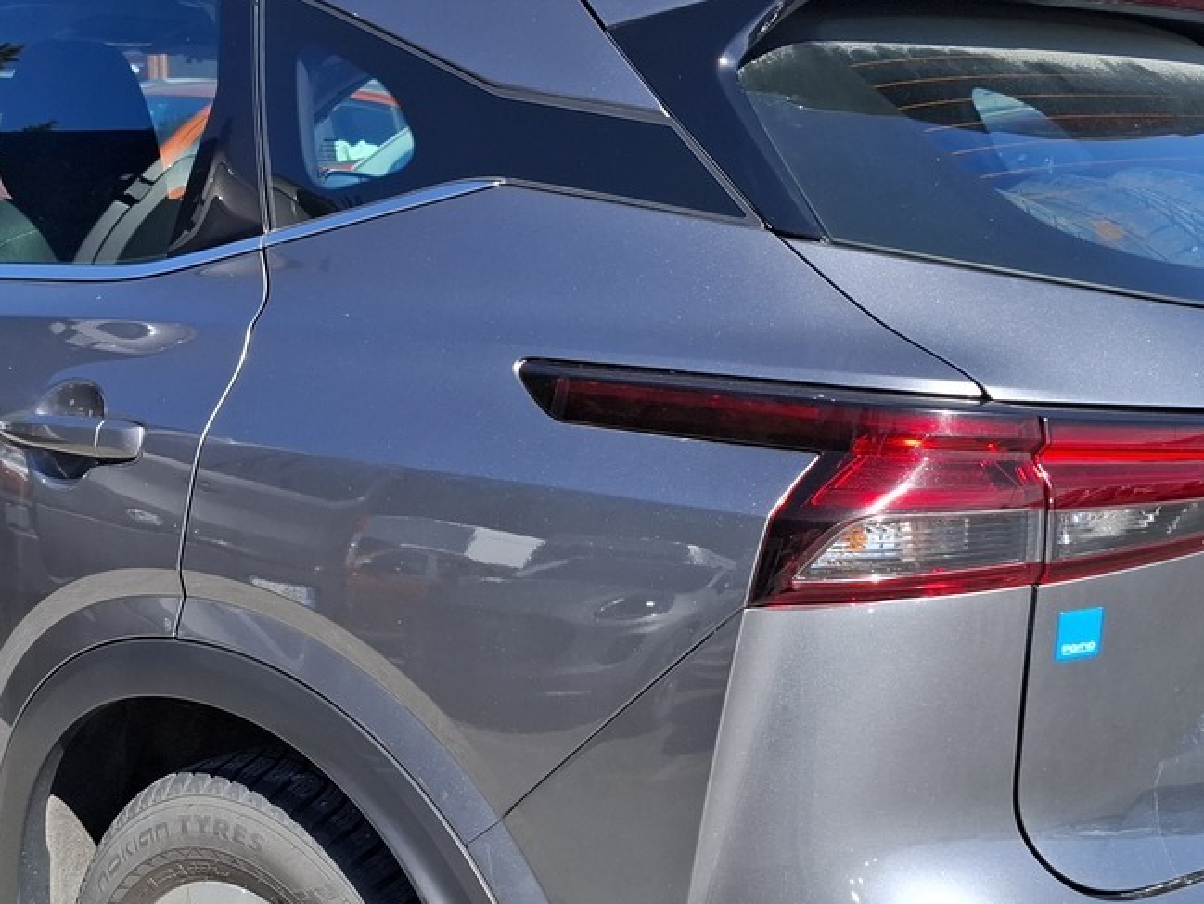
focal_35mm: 51
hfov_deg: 37.3
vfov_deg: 28.5
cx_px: 482
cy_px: 564
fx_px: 1774
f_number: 1.8
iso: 50
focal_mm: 5.54
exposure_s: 1/1225
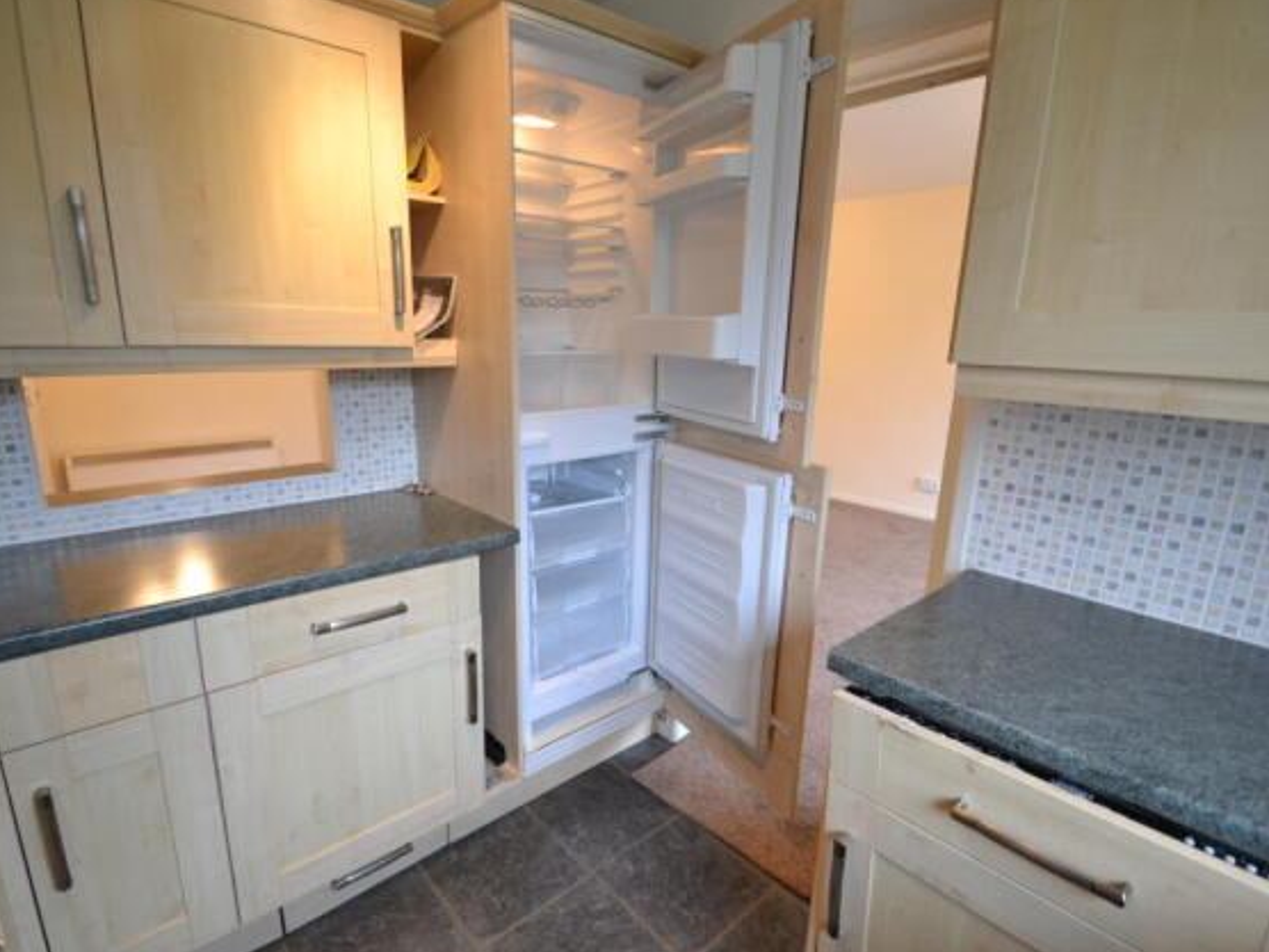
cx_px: 631
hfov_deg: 91.0
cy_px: 483
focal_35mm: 17
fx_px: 623
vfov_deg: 74.7
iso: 800
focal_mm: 10
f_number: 3.5
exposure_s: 1/60
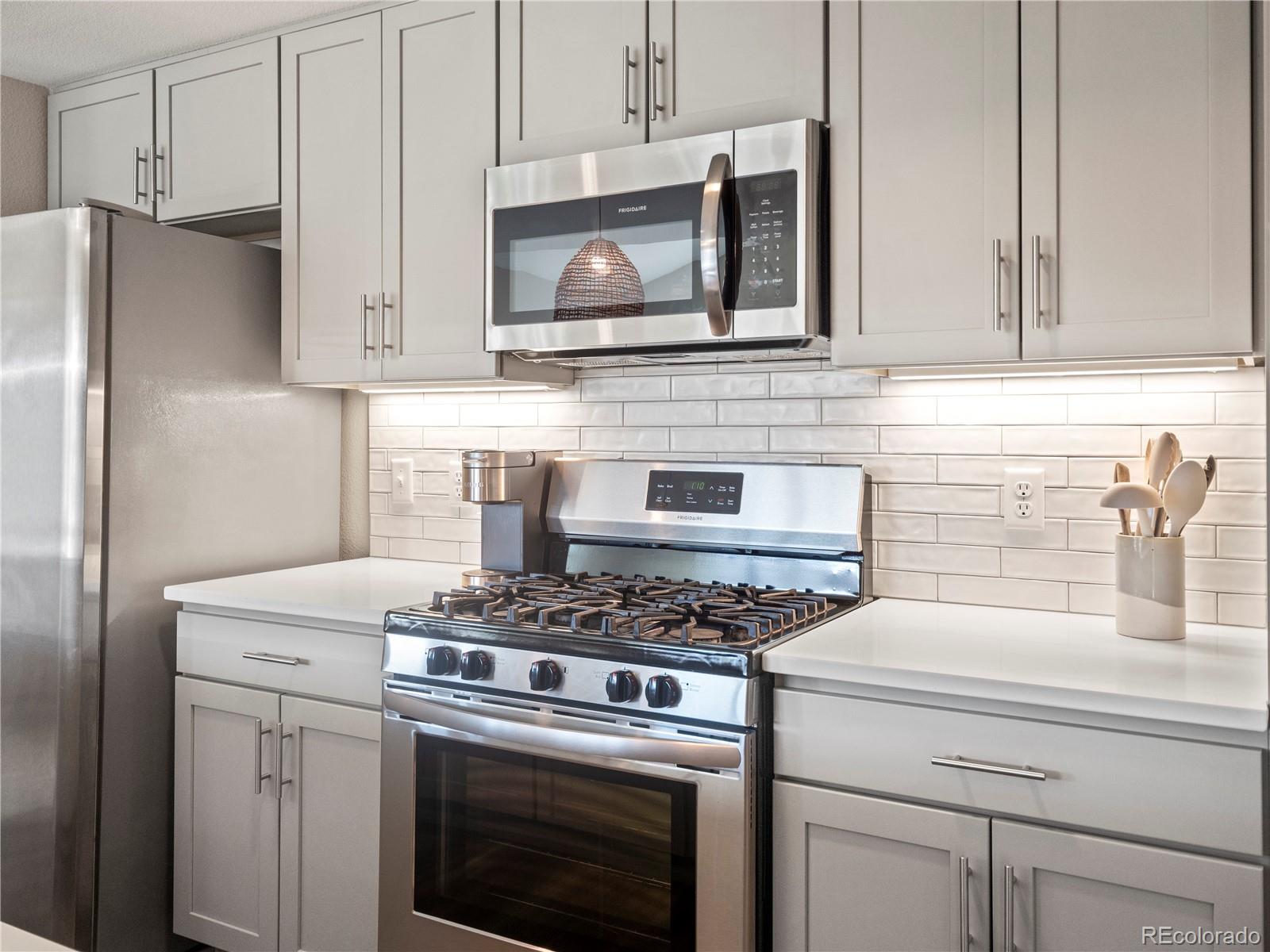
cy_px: 476
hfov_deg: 61.7
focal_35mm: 29
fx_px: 1064
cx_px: 635
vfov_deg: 48.2
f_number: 3.6
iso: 200
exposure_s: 1/40
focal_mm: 14
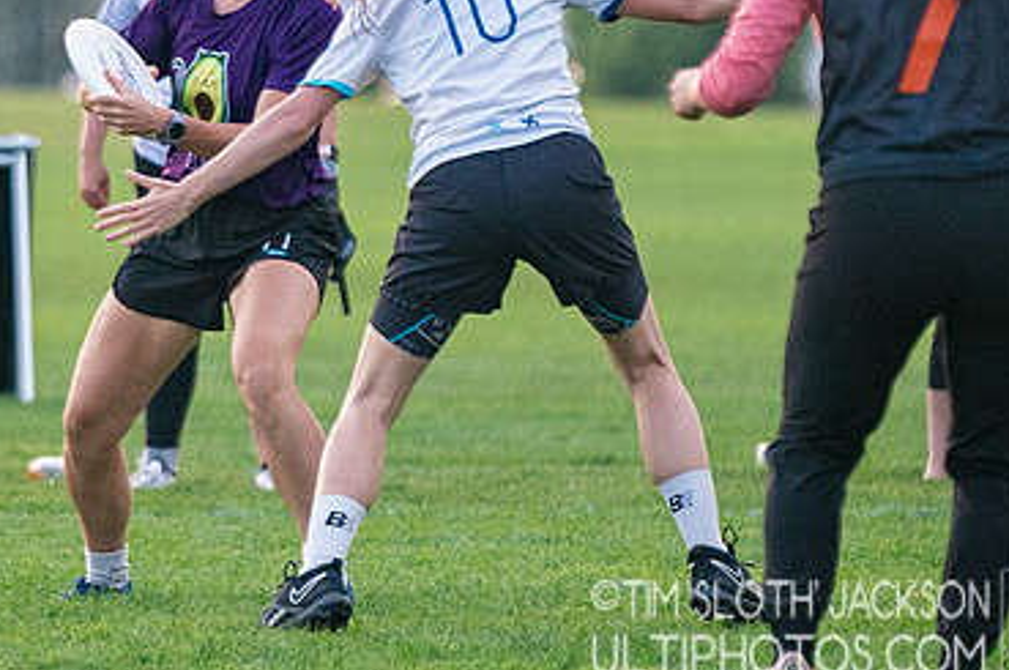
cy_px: 159
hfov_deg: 3.4
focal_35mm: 599
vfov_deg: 2.3
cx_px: 51
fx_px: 16766
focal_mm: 200
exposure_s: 1/3200
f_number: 2.8
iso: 1250
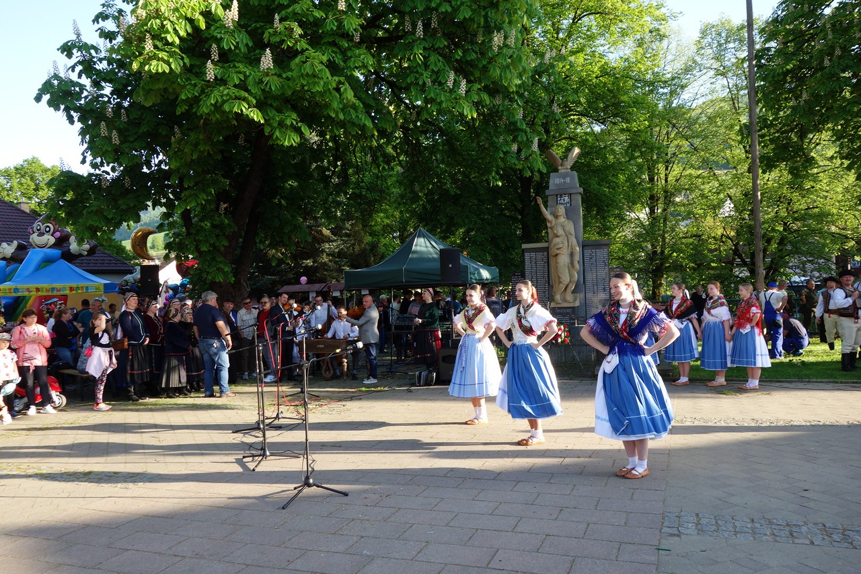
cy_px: 287
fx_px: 670
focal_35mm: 28
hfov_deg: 65.5
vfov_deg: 46.4
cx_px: 430
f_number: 5
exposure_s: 1/100
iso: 125
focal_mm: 10.4
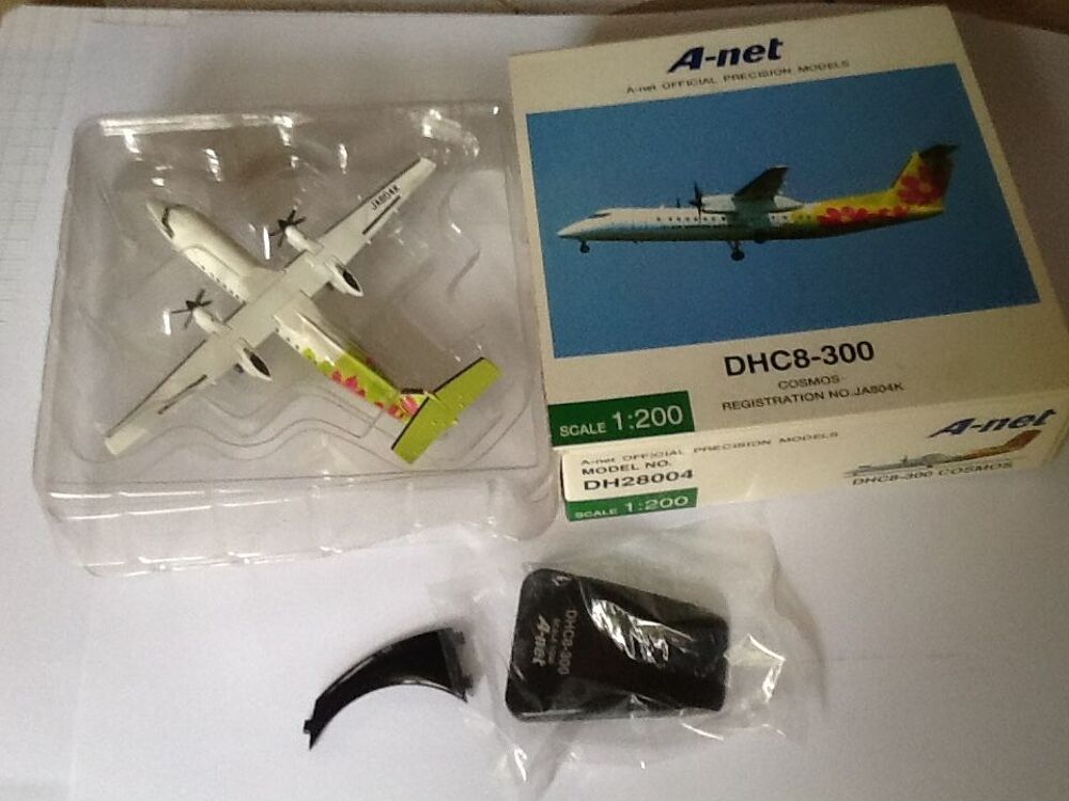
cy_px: 400
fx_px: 1359
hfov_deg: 42.9
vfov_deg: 32.9
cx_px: 534
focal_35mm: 44
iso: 64
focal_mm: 2.03
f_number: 2.4
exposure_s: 1/30
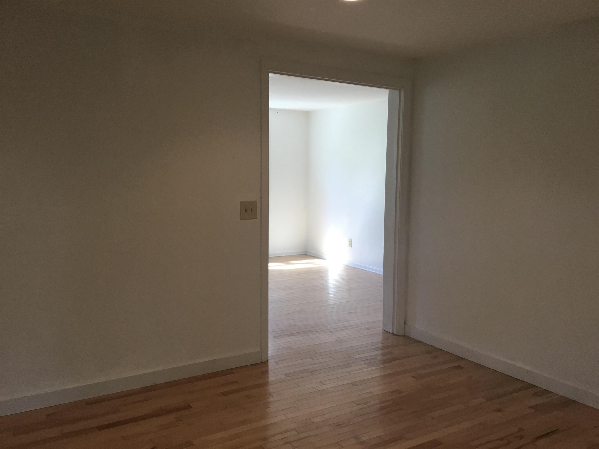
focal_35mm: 31
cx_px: 300
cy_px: 224
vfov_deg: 45.4
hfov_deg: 58.4
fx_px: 536
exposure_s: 1/40
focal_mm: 3.3
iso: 32
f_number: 2.4
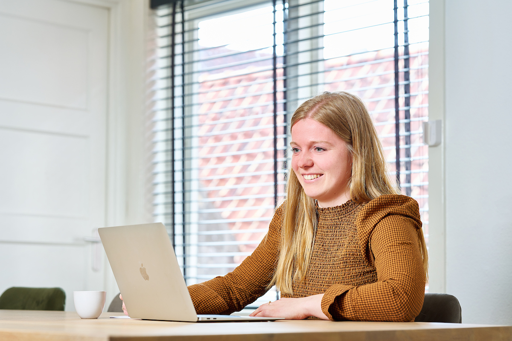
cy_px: 170
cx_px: 256
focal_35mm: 85
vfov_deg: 16.1
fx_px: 1209
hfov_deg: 23.9
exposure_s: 1/100
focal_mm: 85
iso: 320
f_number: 4.5
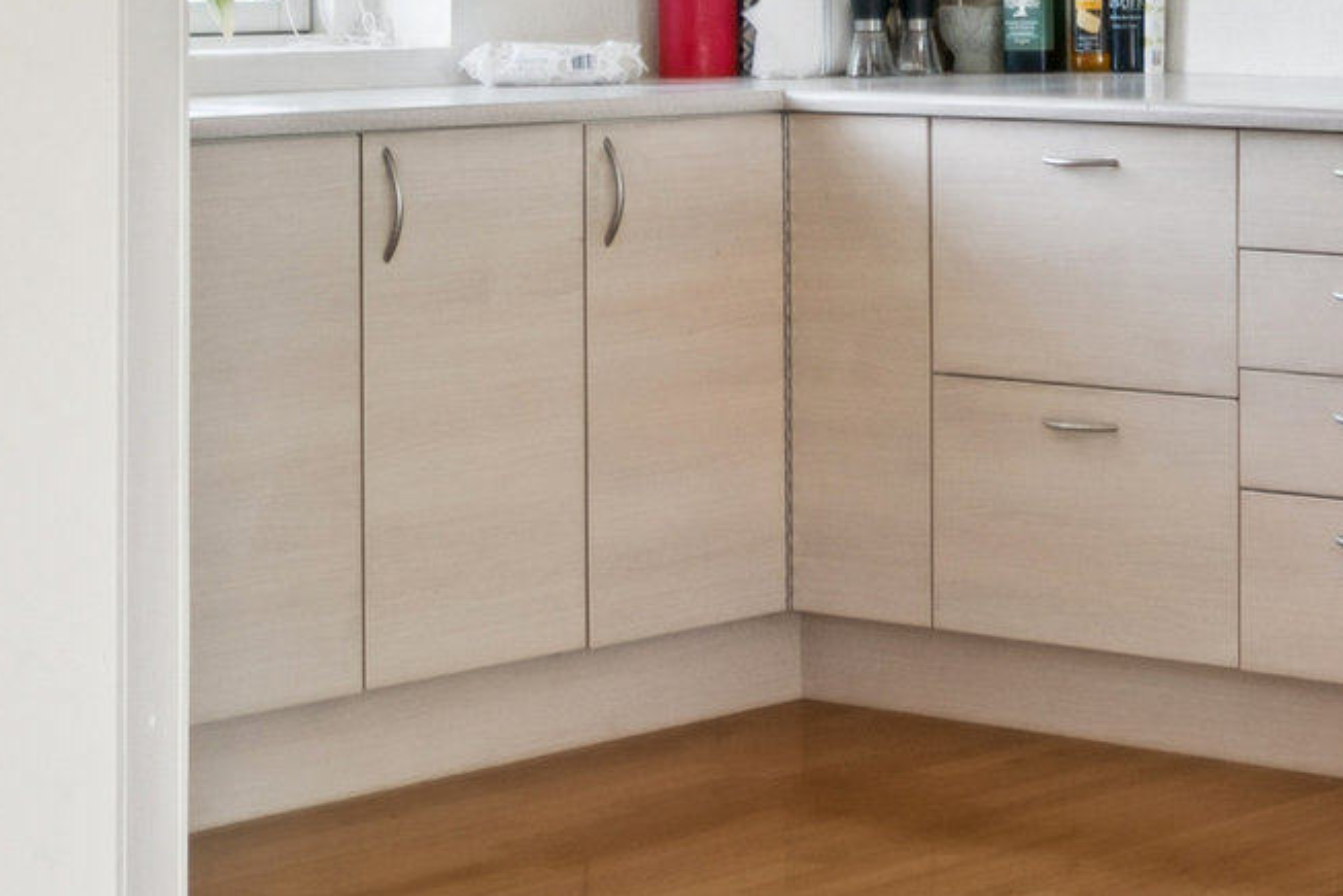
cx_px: 2616
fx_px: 3433
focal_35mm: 92
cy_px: 29
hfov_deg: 17.0
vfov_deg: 14.7
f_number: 7.1
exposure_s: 1/30
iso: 800
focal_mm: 20
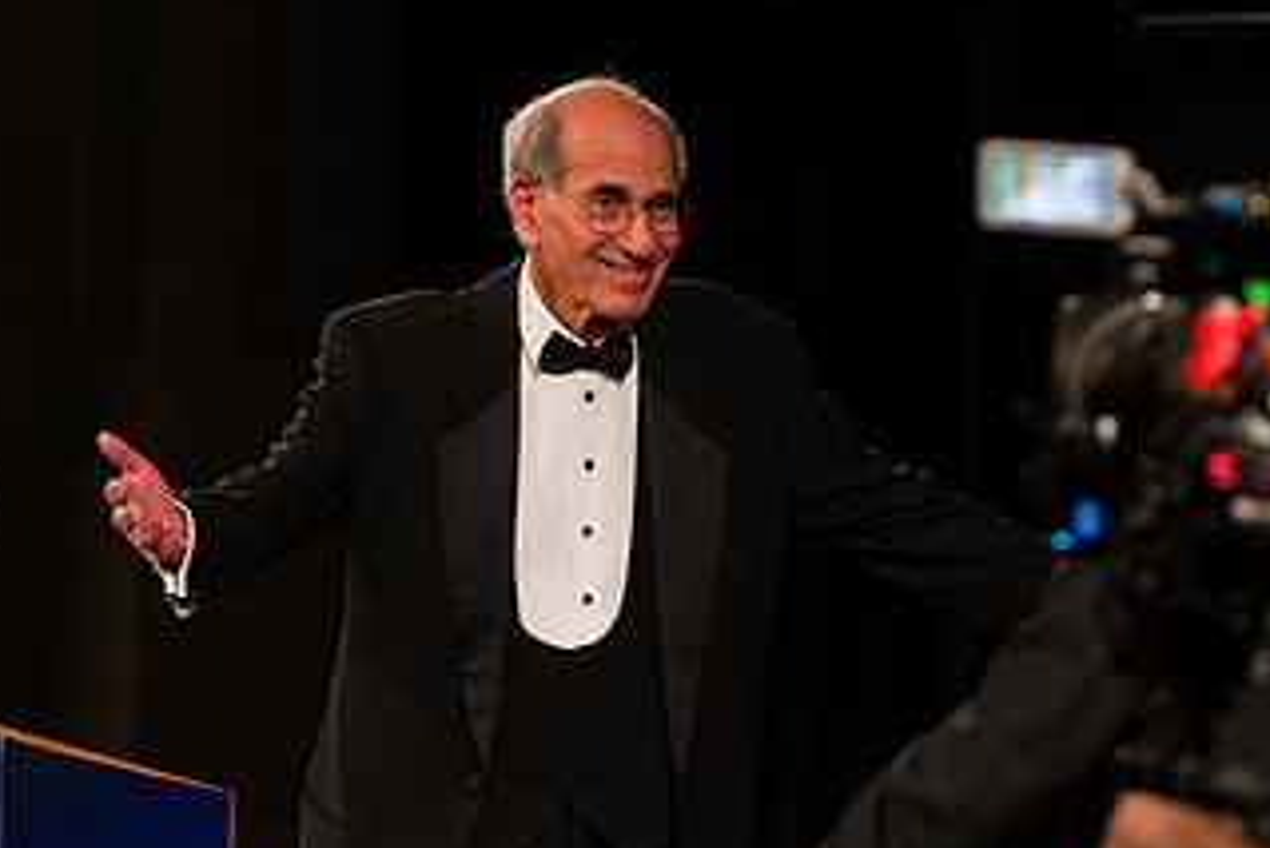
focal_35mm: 354
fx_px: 12493
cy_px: 394
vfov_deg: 3.9
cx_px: 613
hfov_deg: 5.8
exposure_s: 1/200
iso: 1600
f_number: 4
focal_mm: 195
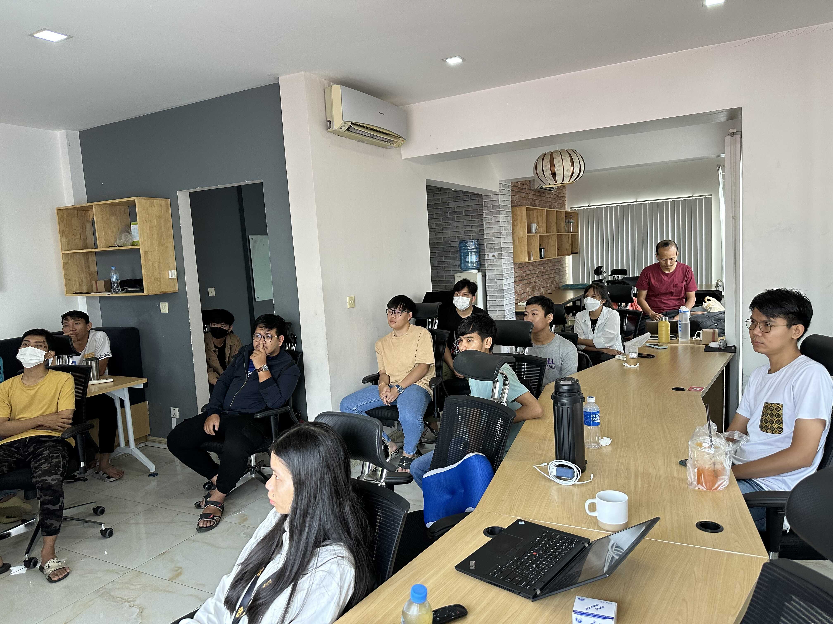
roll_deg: +3.3
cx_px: 416
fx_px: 578
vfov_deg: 56.8
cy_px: 312
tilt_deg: -6.2
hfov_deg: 71.6
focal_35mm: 24
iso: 200
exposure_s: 1/100
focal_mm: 6.86
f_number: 1.78
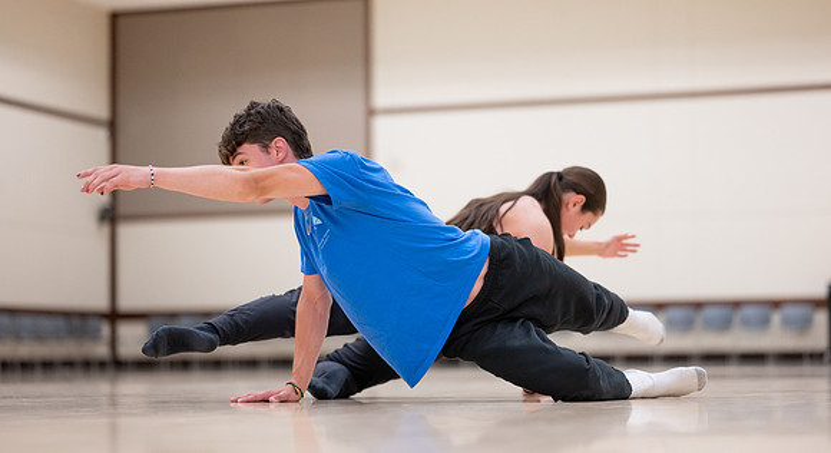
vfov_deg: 13.2
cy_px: 224
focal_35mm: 90
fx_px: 1961
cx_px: 416
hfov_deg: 23.9
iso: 1600
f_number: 1.8
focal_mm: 85
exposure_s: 1/800
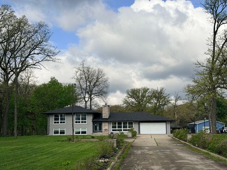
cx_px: 114
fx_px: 315
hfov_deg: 39.7
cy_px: 85
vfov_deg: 30.3
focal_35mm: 48
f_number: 1.78
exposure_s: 1/7143
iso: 64
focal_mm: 6.76
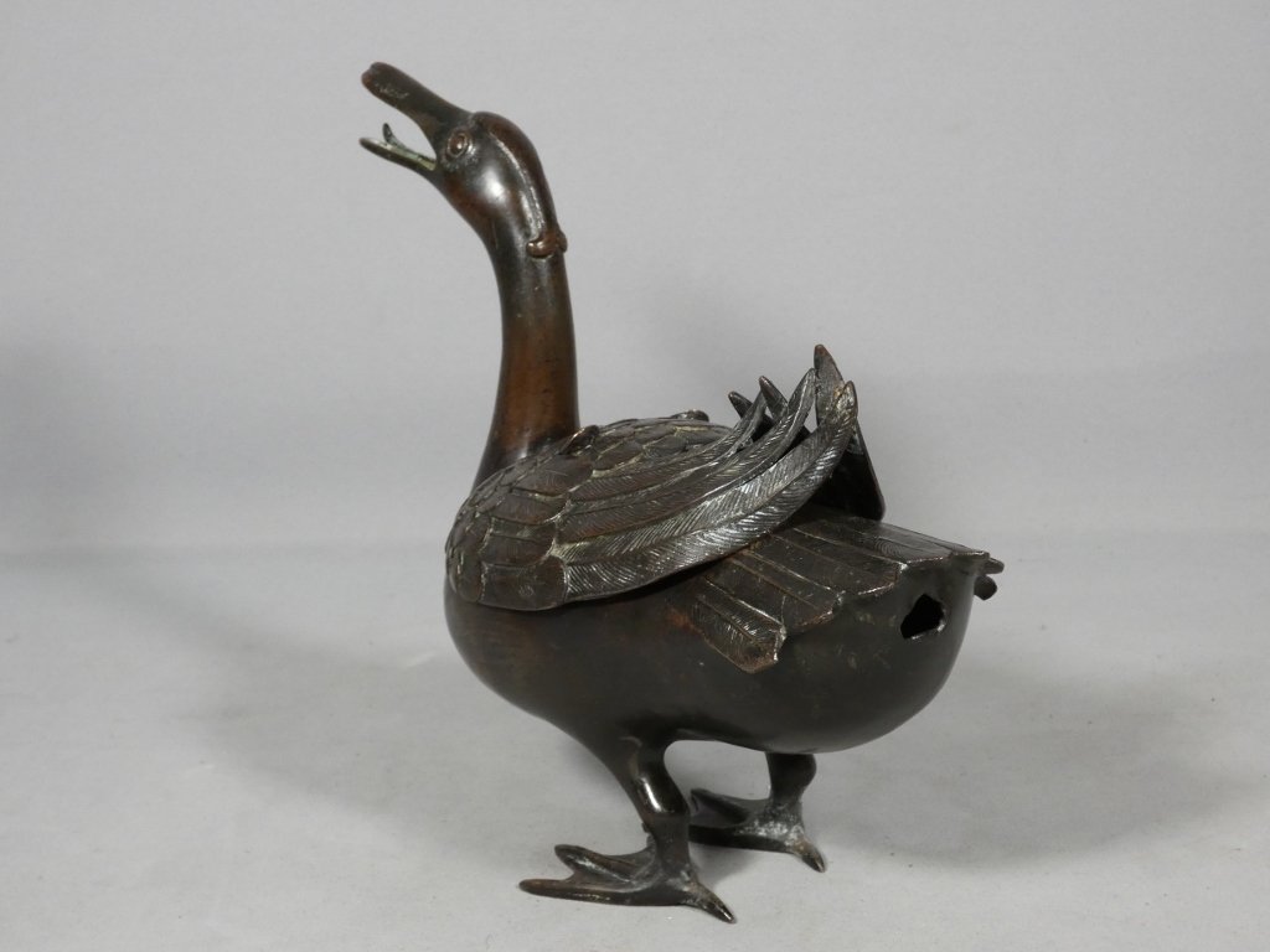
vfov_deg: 23.3
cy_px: 476
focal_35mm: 63
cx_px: 635
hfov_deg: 30.7
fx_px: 2311
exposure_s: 1/80
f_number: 4.2
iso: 400
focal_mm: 11.3
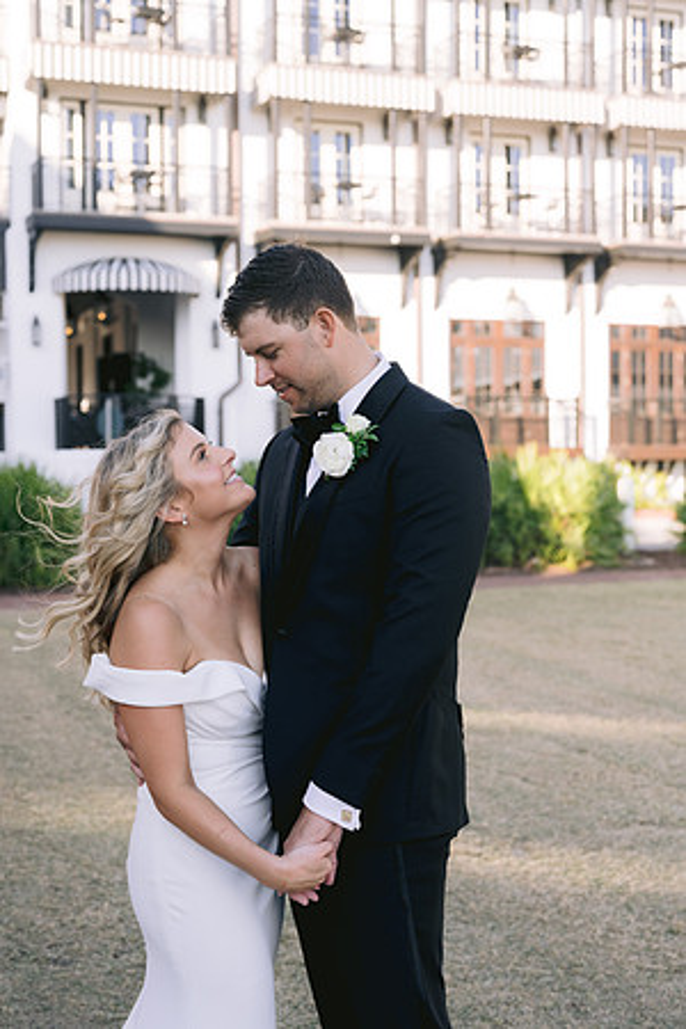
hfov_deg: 27.0
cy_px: 514
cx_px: 343
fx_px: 1429
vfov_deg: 39.6
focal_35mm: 50
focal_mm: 50
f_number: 4
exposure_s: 1/640
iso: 200
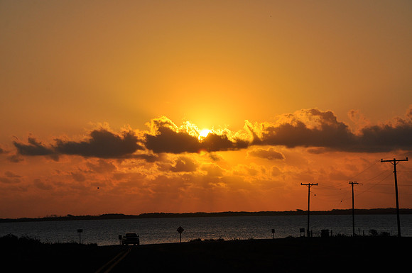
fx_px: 1800
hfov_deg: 13.1
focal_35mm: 158
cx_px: 206
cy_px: 136
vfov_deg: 8.7
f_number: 14
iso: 200
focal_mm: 105
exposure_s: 1/800
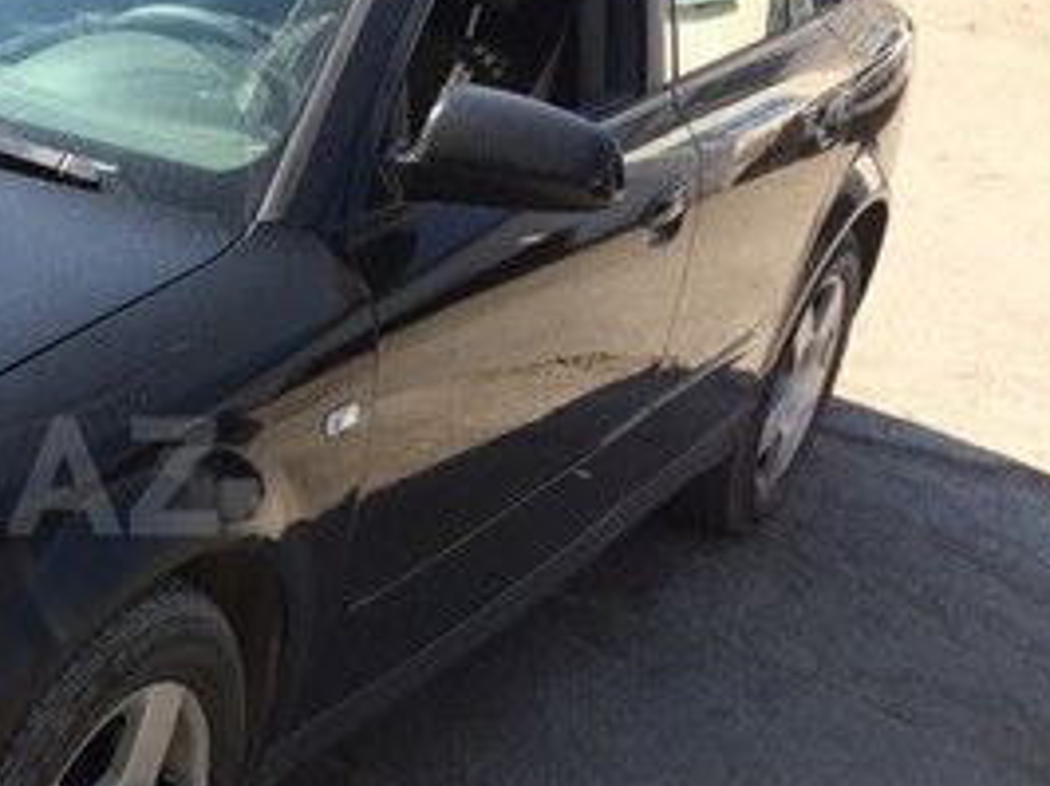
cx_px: -186
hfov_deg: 24.7
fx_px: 2182
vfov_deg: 20.4
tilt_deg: -23.6
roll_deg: -6.9
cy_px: 476
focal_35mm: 72
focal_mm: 4.15
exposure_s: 1/746
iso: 32
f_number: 2.2
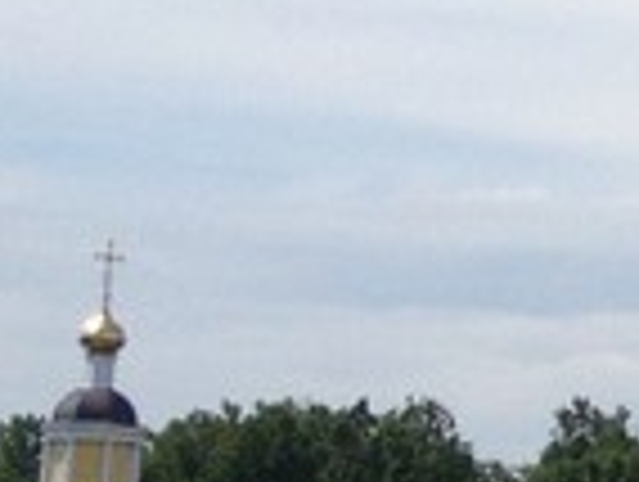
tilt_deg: +5.5
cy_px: 149
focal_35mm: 246
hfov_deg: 7.2
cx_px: 1894
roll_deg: -1.2
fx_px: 4549
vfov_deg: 6.1
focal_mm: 4.28
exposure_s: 1/3247
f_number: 2.4
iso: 50
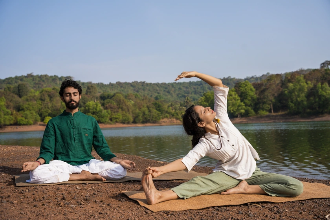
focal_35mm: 41
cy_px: 110
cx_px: 165
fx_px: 379
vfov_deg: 32.3
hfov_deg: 47.0
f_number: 4
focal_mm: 41.4
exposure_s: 1/1600
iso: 100
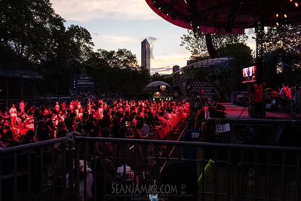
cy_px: 100
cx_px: 150
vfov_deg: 52.1
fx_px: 205
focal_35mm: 25
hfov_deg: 72.5
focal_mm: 24
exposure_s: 1/640
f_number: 4
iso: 5000
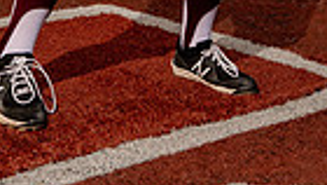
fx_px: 1024
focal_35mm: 118
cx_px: 138
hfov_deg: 18.1
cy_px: -288
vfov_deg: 9.1
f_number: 6.3
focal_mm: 35
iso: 500
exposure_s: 1/250
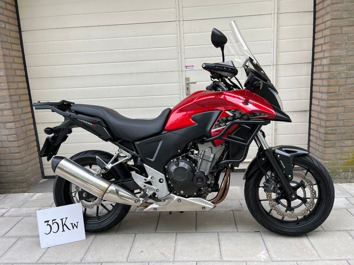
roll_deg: +2.3
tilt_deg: -11.6
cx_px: 177
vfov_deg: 53.1
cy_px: 132
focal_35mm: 26
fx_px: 266
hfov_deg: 67.3
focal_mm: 5.1
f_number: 1.6
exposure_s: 1/309
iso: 50
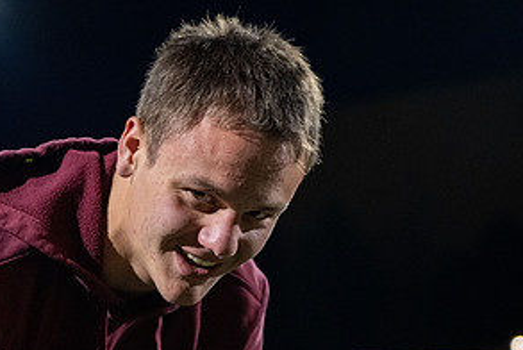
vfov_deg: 11.2
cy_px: 364
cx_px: 118
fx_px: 1760
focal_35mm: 121
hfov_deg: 16.8
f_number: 2.8
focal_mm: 52
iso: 2000
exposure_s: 1/250
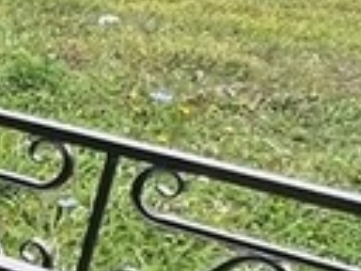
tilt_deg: -31.1
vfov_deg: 13.2
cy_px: 435
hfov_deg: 13.9
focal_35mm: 104
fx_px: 1085
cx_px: -485
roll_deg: +0.8
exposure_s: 1/244
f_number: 1.8
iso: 32
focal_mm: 1.57
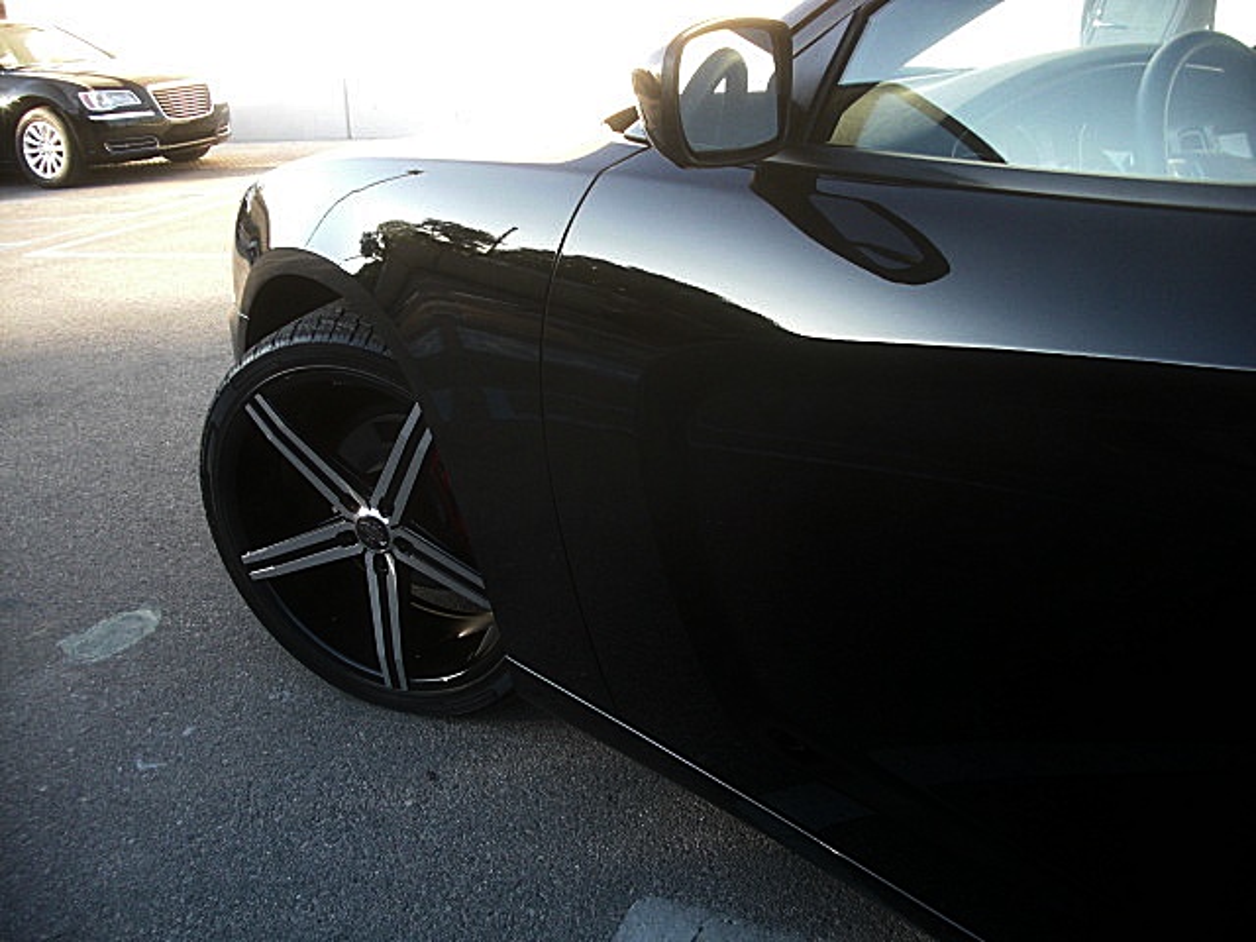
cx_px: 628
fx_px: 1306
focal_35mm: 36
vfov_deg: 39.7
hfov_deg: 51.4
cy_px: 471
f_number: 2.8
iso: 100
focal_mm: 6.3
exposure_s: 1/125
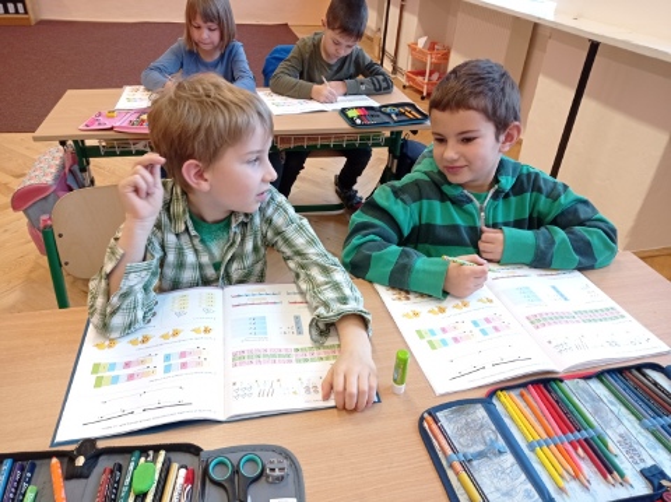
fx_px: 542
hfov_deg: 63.5
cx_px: 336
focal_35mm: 28
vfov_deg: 49.7
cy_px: 251
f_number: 1.79
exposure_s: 1/50
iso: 117
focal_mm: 4.74
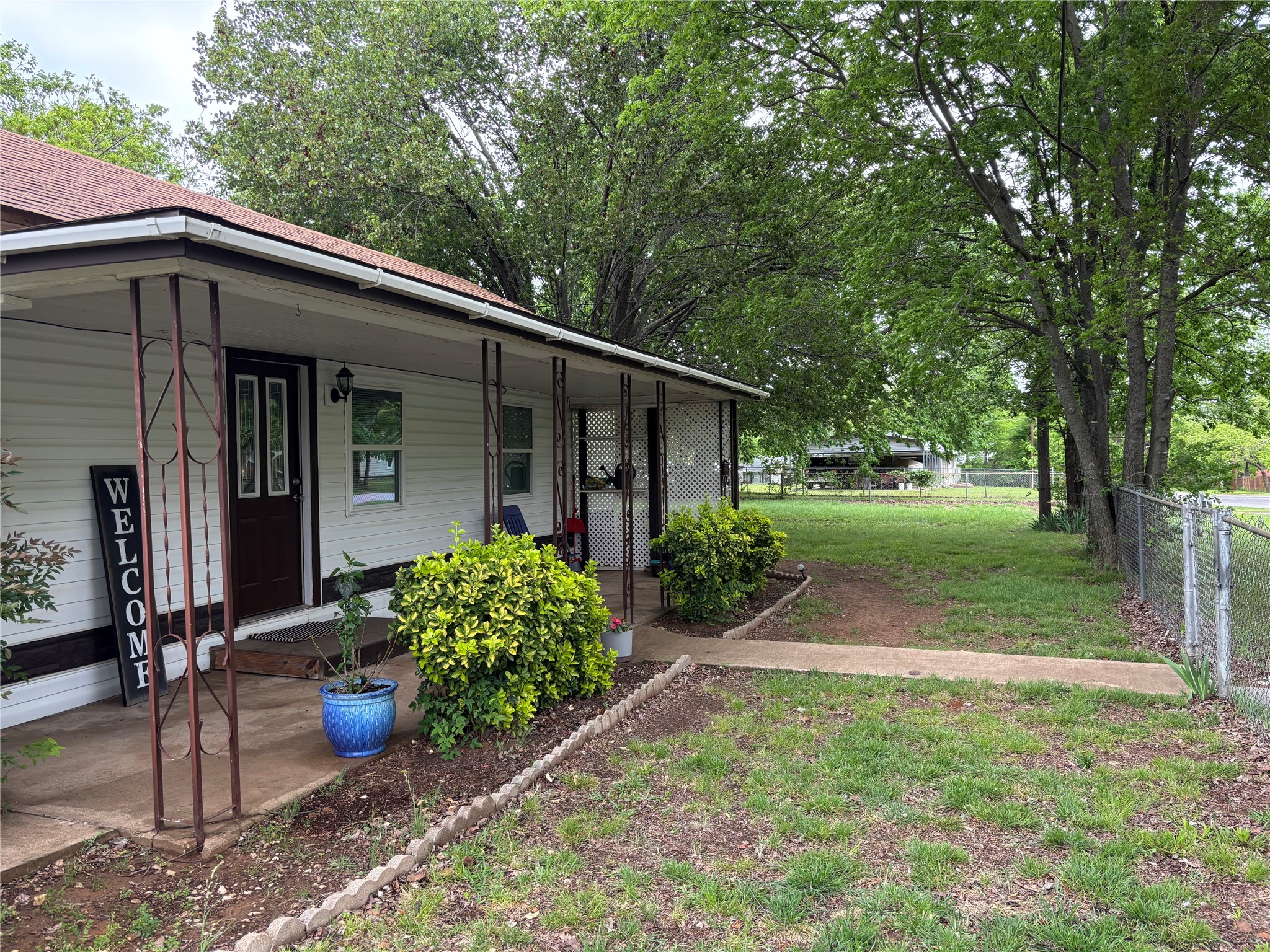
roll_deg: +1.5
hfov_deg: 67.3
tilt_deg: -0.7
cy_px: 476
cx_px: 635
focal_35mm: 26
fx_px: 954
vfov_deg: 53.1
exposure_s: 1/121
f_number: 1.6
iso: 64
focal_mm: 5.96
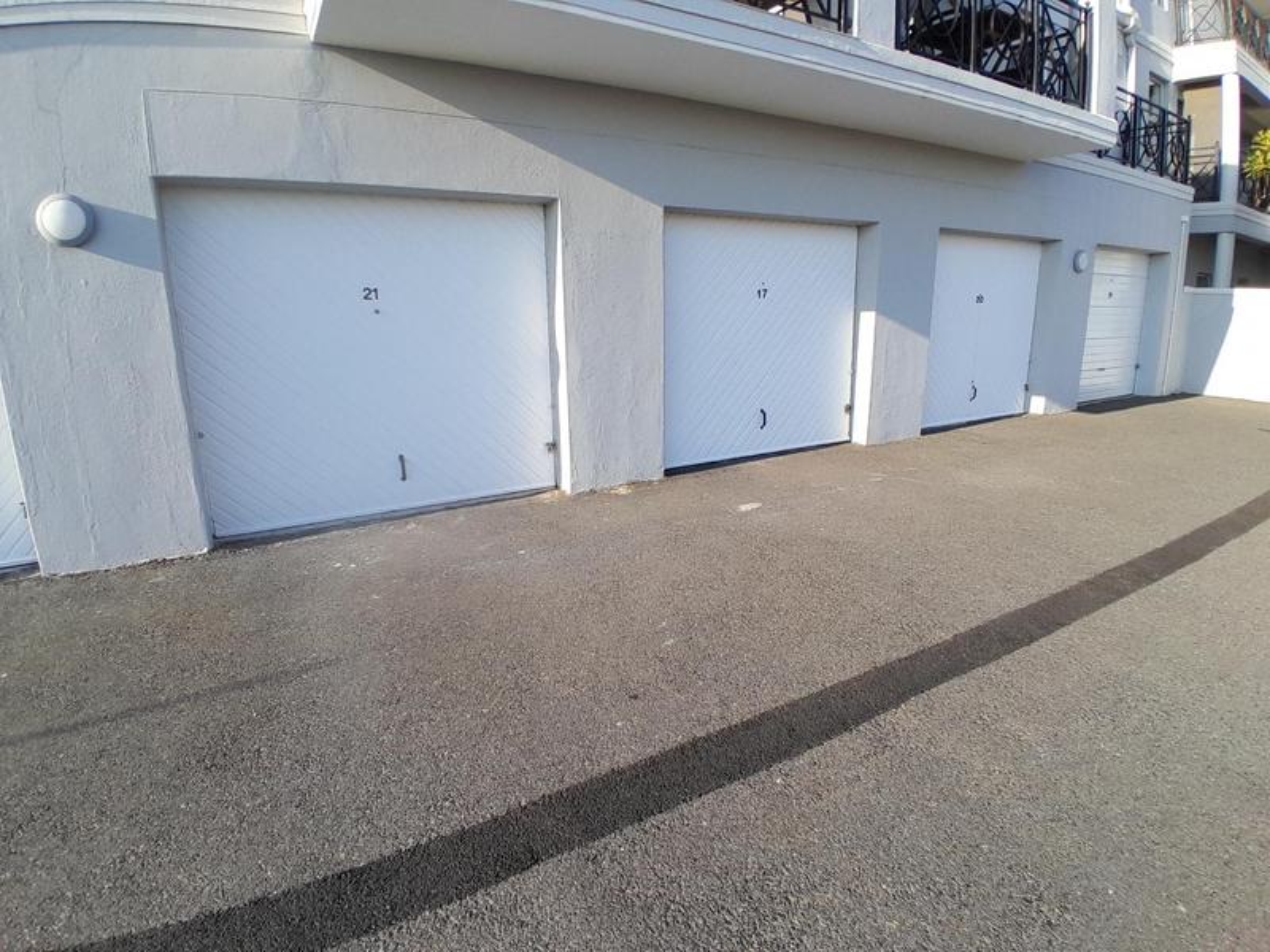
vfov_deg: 74.7
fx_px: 624
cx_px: 635
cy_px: 476
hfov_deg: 91.0
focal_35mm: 17
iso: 40
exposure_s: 1/568
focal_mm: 1.46
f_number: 2.2
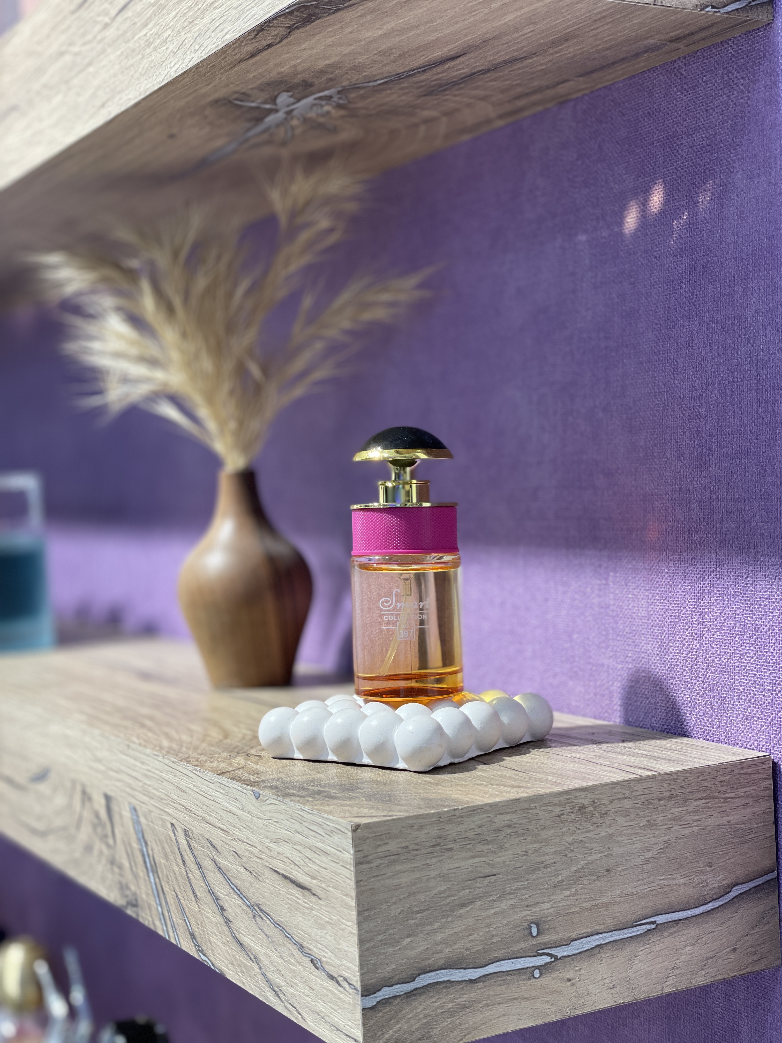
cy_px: 522
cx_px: 391
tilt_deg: -0.3
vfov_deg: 36.8
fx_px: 1566
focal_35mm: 52
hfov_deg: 28.0
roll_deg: +0.8
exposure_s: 1/100
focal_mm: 6
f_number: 2
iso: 64
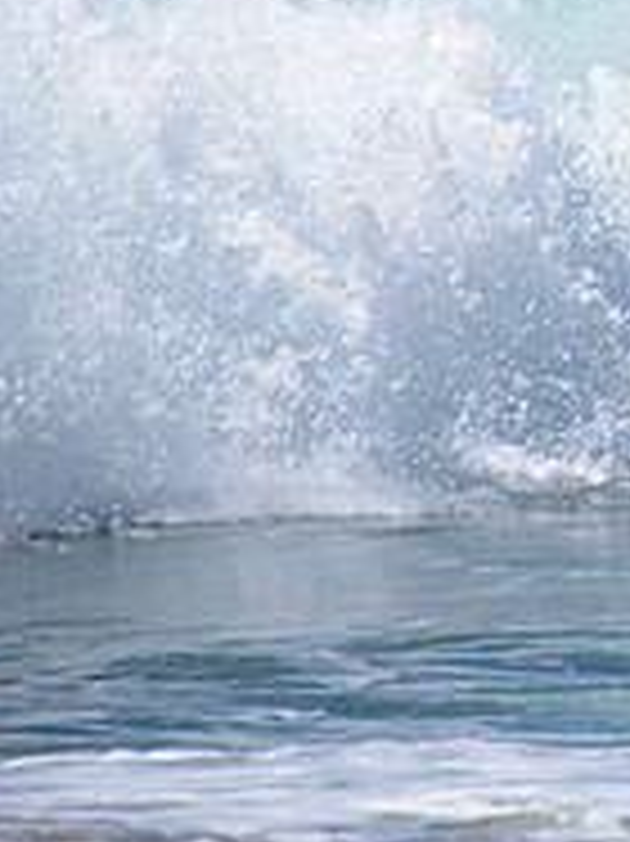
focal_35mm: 1825
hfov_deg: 0.8
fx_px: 44337
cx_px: 1586
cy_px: -118
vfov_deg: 1.1
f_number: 5.6
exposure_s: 1/2000
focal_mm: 500
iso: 125
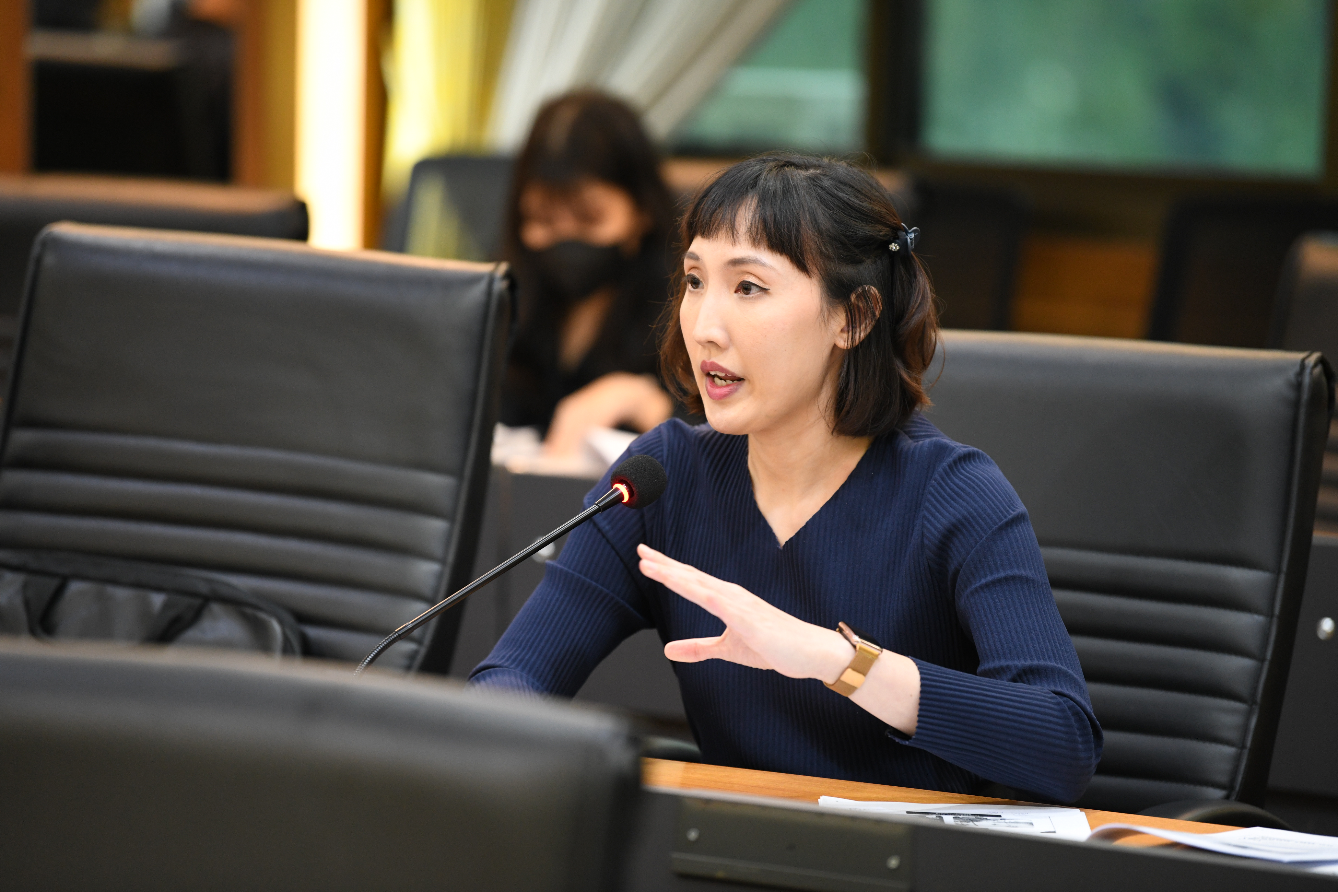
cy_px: 446
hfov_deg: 11.7
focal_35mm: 175
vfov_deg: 7.8
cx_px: 669
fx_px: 6504
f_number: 2.8
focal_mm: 175
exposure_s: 1/100
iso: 1600
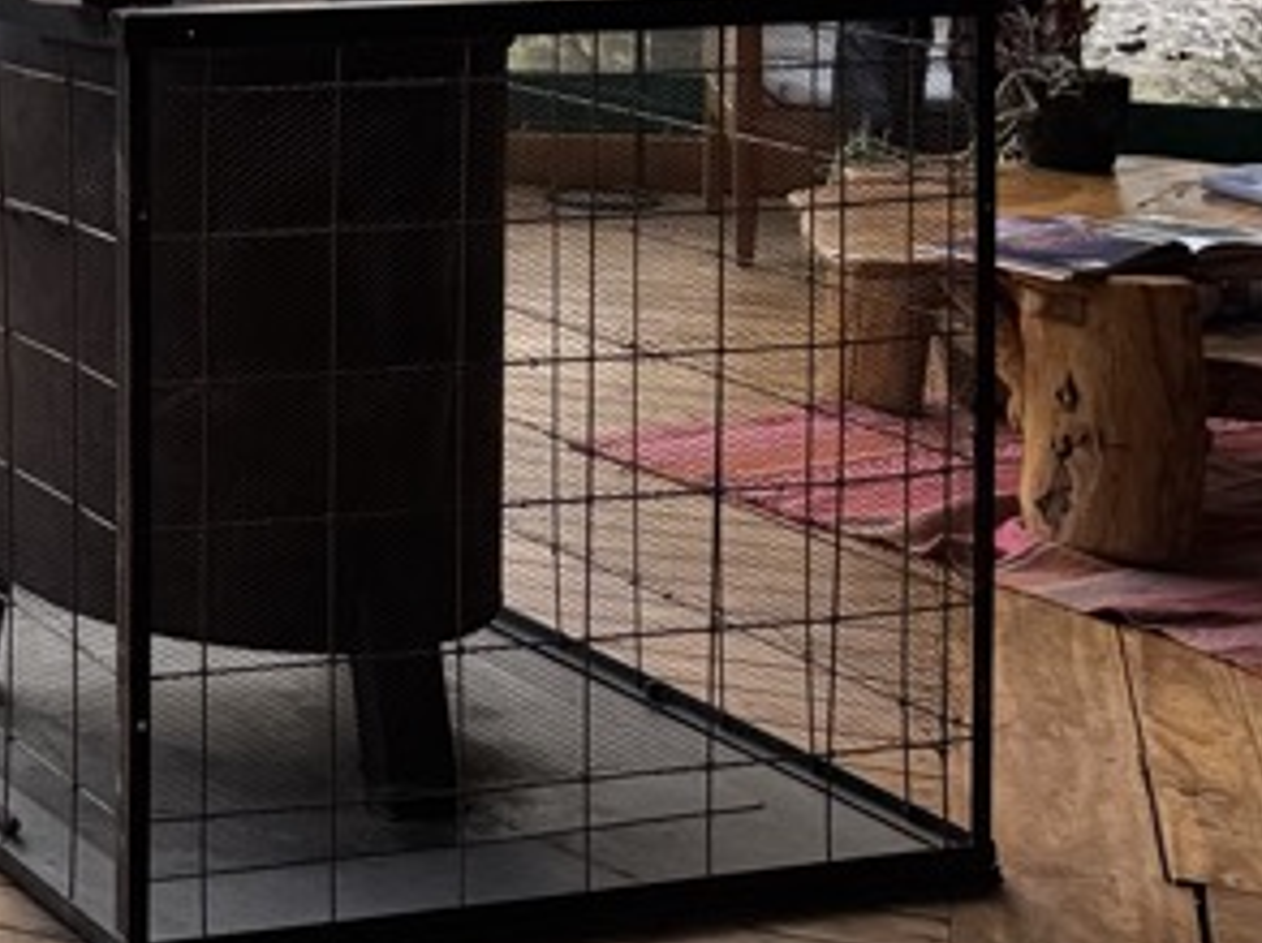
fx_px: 3059
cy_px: -297
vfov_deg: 16.5
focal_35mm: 84
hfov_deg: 19.2
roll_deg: +1.1
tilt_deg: -2.2
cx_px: -831
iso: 80
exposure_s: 1/394
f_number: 1.78
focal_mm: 6.76
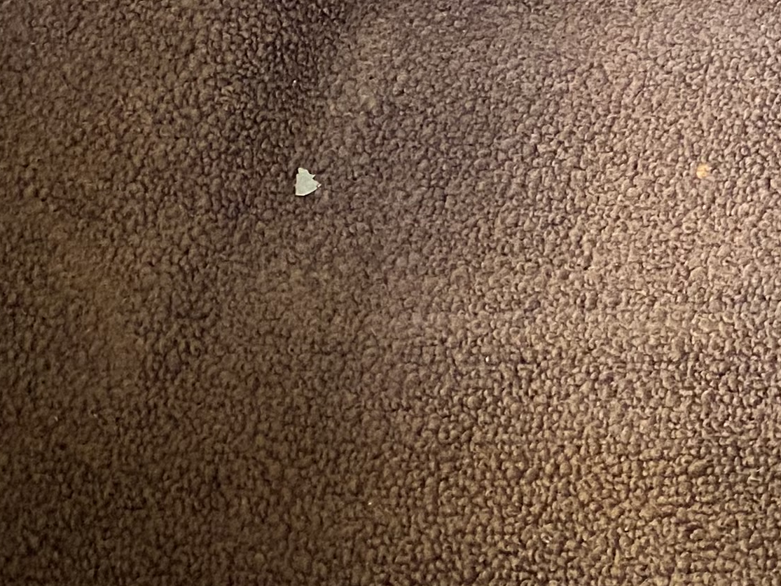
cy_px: -219
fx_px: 2121
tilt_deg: -45.5
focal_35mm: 94
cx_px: 1011
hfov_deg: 19.3
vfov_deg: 14.9
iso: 400
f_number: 1.8
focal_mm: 4.25
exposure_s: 1/60
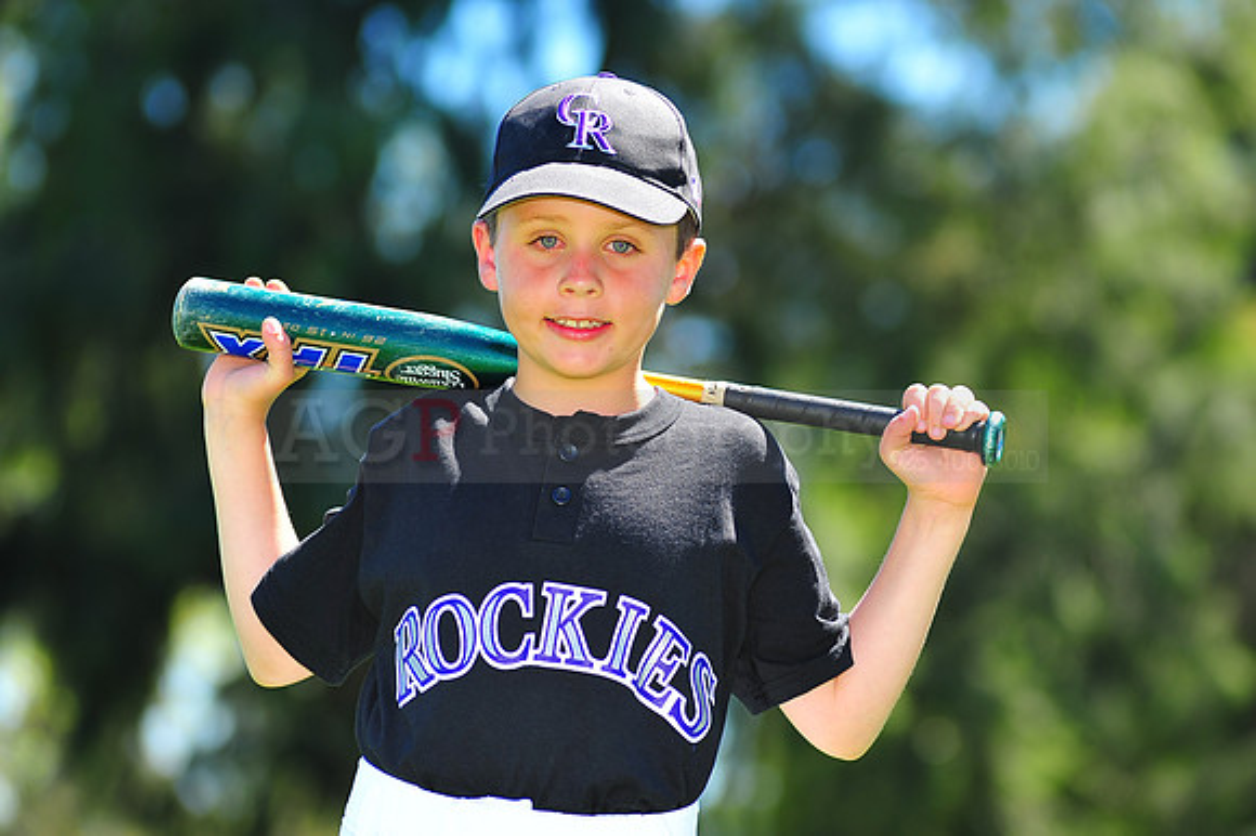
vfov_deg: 7.6
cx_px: 628
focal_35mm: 180
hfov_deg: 11.4
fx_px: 6276
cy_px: 418
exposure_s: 1/320
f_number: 5
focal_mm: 180
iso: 200
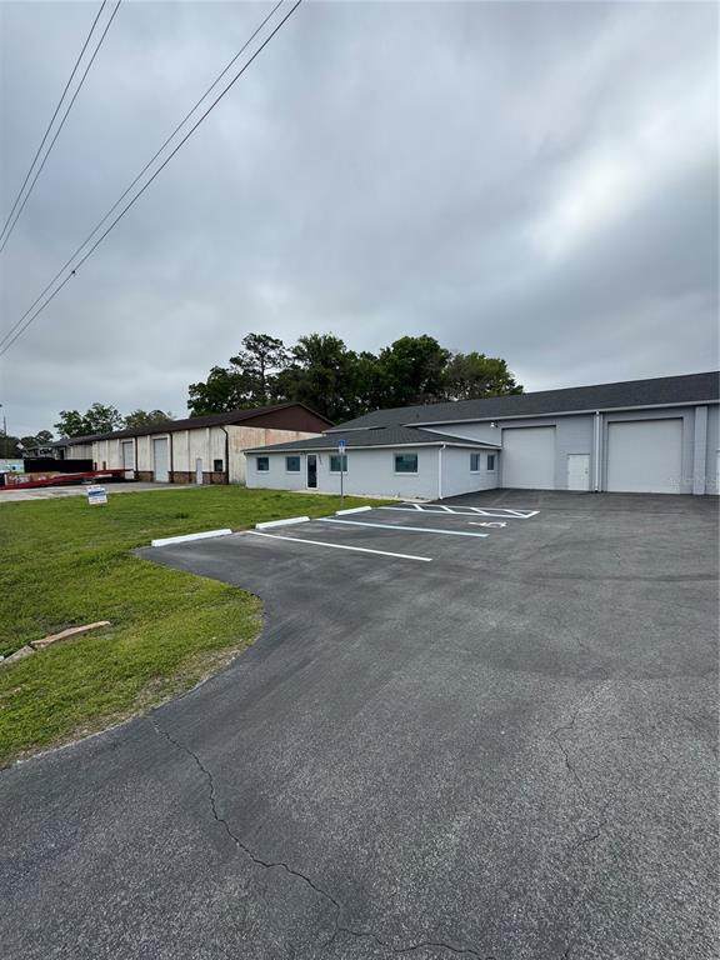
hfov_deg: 85.7
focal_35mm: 14
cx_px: 360
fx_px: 388
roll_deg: -0.1
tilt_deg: -2.4
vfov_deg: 102.1
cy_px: 480
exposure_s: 1/1880
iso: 50
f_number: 2.2
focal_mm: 2.22
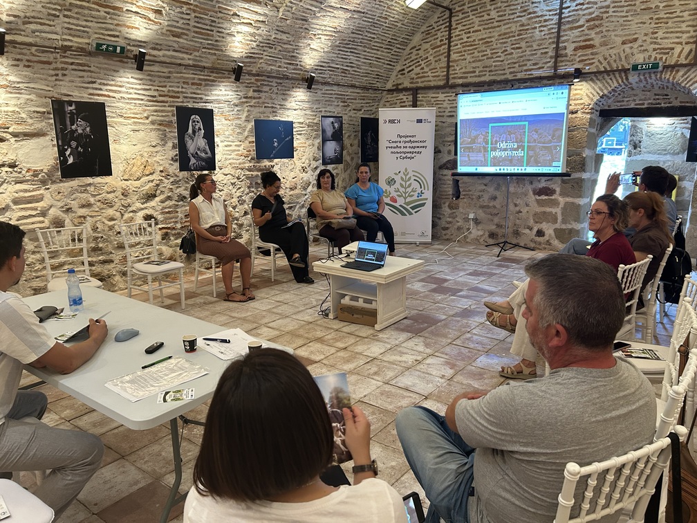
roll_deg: +0.3
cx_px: 348
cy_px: 262
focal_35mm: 26
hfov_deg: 67.3
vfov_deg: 53.1
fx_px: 524
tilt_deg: -13.0
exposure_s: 1/50
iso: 250
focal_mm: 5.7
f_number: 1.5
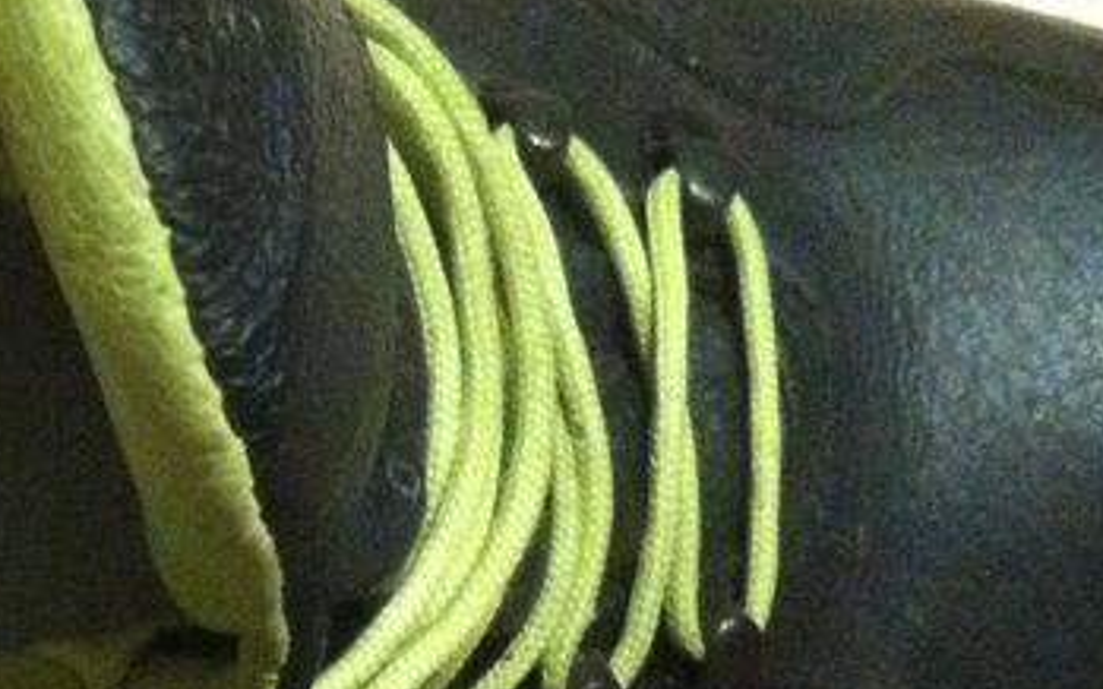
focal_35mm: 106
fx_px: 3186
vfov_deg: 12.0
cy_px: 899
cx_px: -38
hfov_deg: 19.0
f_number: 2.8
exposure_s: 1/15
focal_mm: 3.85
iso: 1000
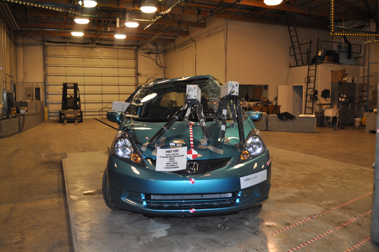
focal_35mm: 30
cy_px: 126
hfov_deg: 62.0
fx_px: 315
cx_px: 190
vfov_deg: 43.5
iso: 560
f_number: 3.8
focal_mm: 20
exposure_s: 1/125
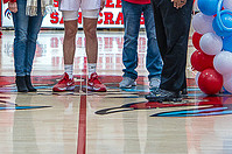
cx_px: 85
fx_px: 1087
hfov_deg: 12.2
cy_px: -65
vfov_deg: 8.0
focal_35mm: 169
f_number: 4
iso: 2000
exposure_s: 1/320
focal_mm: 58
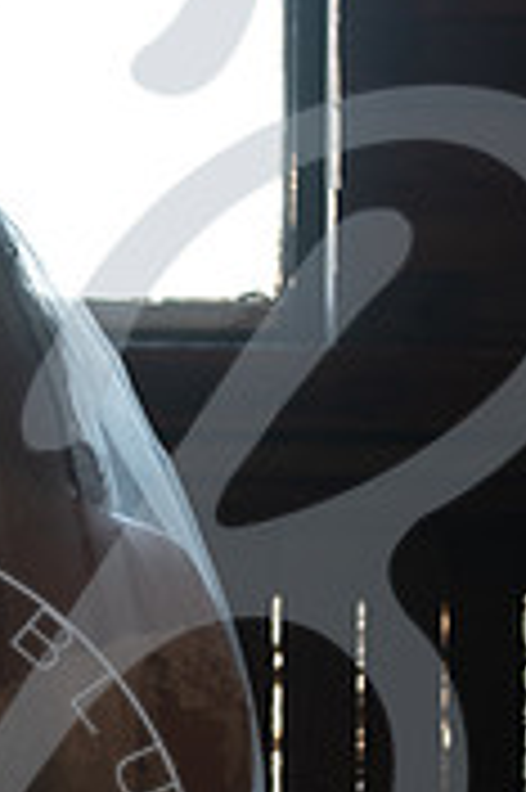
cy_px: 590
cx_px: -9
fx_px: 5512
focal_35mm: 251
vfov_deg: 8.2
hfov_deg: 5.5
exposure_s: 1/200
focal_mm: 98
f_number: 2.8
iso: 200
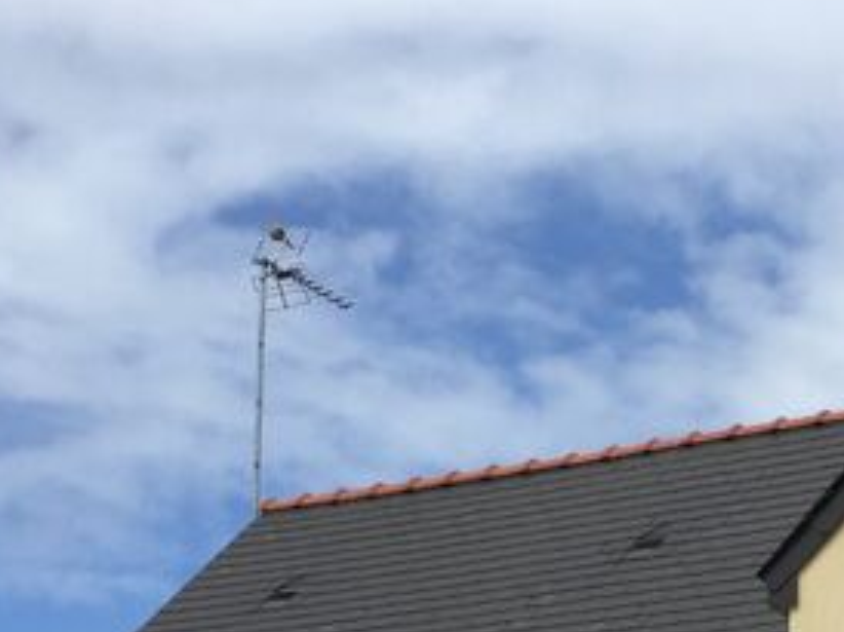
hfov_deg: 17.8
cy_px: 1057
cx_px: 961
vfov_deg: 12.9
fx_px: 2582
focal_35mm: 106
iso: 32
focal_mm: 4.15
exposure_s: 1/2475
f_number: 2.2
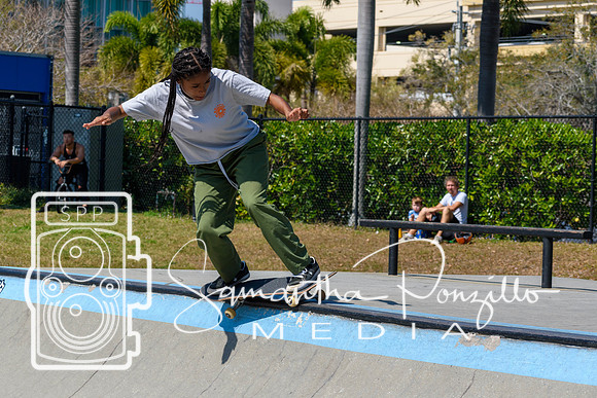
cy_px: 199
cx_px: 298
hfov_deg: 15.9
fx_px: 2140
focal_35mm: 129
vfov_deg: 10.6
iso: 200
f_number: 8
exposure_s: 1/1000
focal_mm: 86
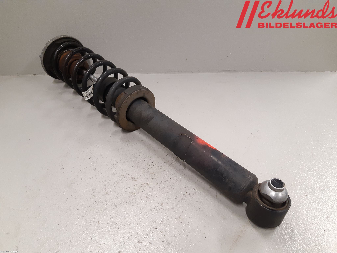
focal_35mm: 26
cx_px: 168
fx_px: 253
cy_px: 126
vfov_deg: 53.1
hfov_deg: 67.3
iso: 160
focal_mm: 3.93
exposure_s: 1/50
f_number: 1.7
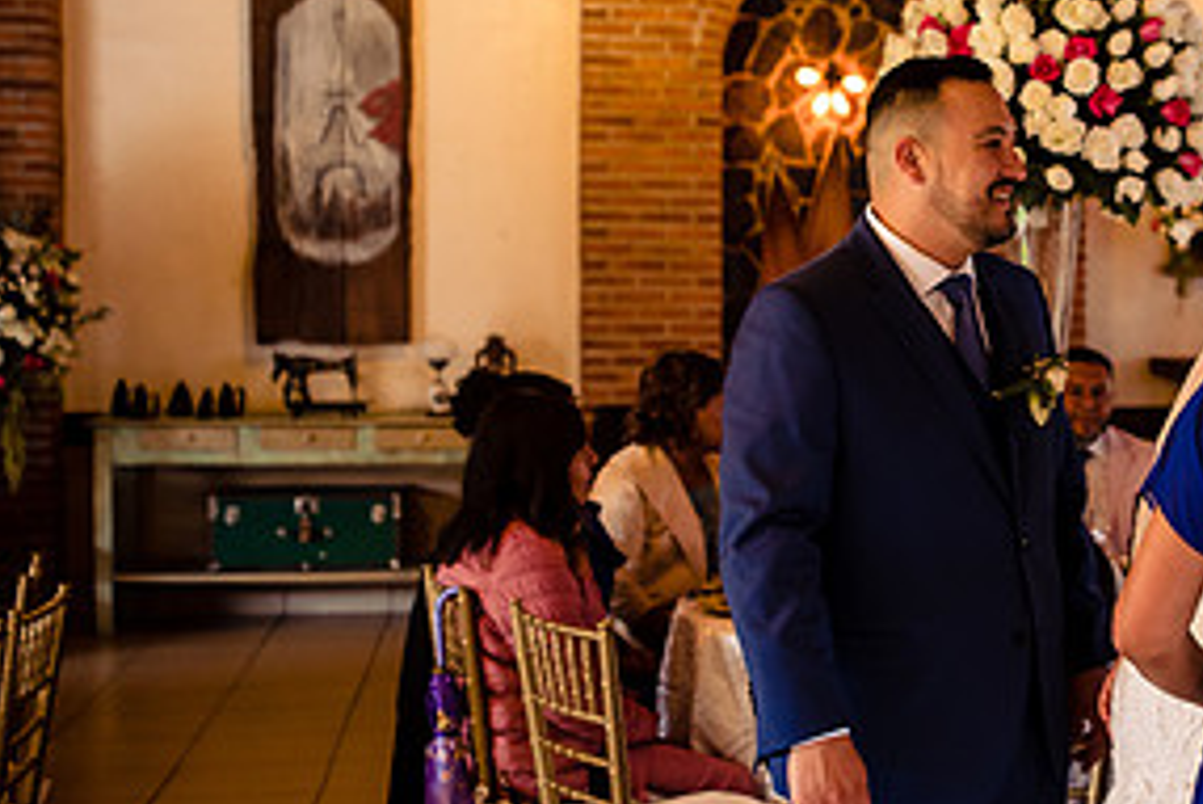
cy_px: 318
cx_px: 976
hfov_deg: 27.8
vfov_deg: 19.2
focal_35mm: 71
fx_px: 2374
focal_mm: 35
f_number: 2.8
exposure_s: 1/125
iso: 1250
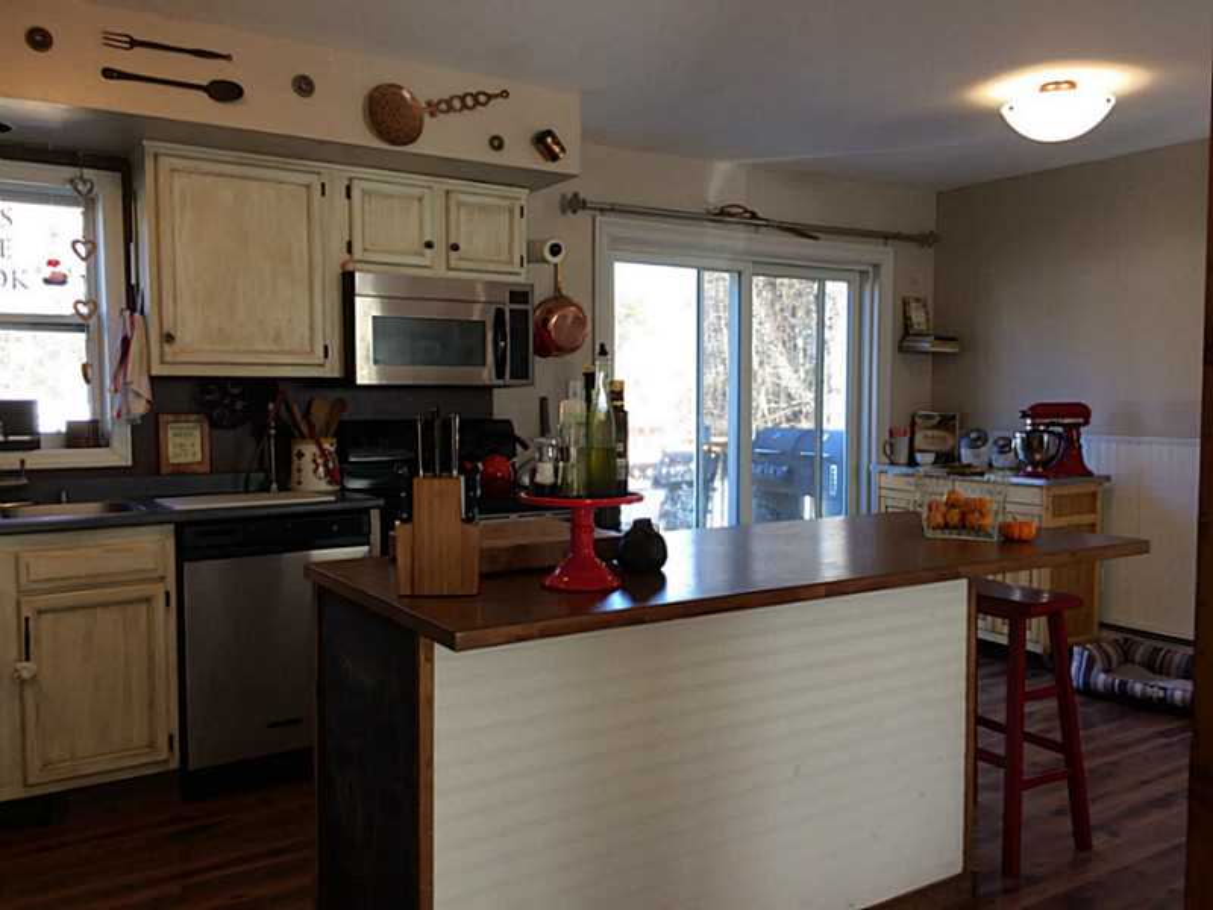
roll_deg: +0.0
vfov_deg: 48.2
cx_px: 606
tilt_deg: -3.1
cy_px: 455
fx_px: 1016
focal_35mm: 29
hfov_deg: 61.7
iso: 40
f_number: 2.2
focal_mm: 4.15
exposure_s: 1/60
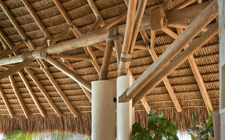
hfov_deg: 41.8
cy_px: 131
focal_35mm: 48
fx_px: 294
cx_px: 114
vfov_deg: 25.8
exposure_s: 1/50
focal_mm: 31
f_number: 4
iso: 400
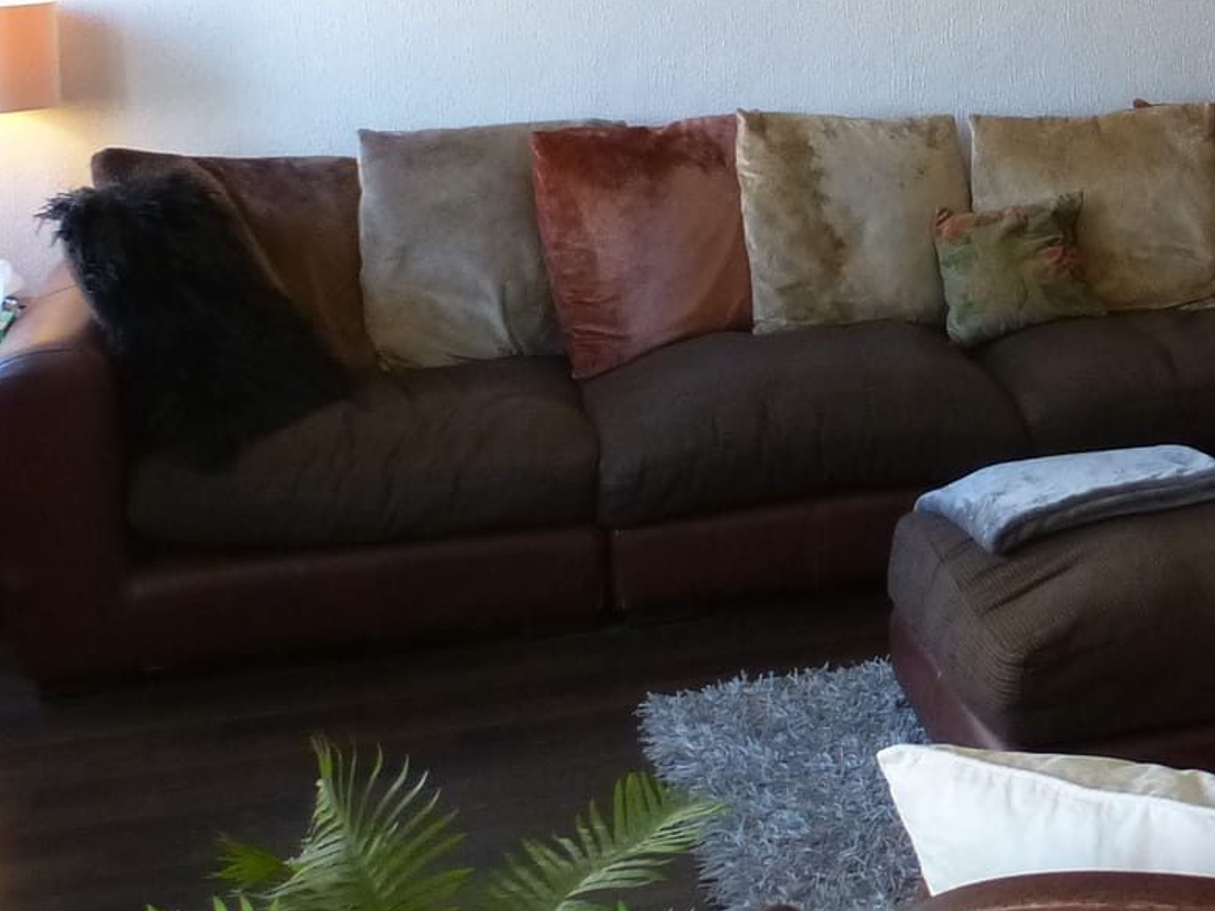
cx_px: 1360
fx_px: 2211
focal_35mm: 63
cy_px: -118
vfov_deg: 21.9
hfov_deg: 27.8
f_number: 3.3
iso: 400
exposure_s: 1/50
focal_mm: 4.3
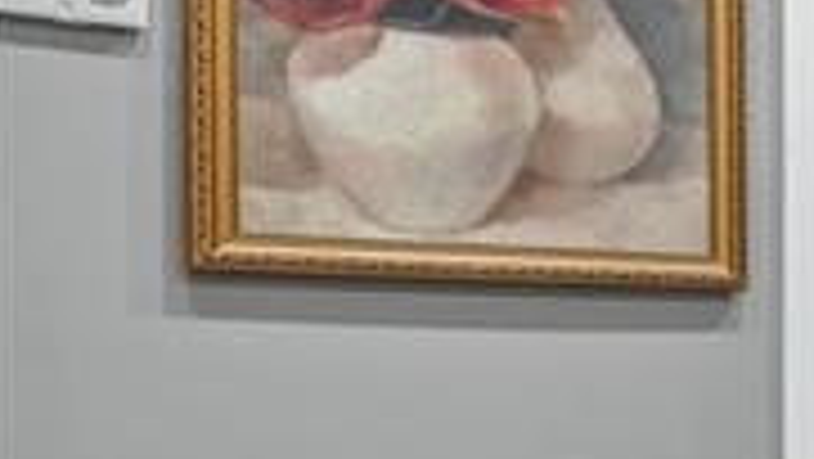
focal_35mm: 87
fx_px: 1869
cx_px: 1925
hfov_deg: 15.1
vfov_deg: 13.9
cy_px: 405
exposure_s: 1/15
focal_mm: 14.6
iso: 640
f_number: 5.6
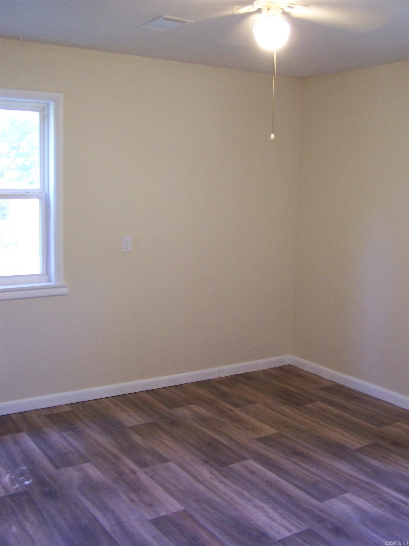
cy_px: 273
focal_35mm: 38
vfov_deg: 49.0
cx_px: 204
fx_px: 599
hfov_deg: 37.7
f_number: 2.8
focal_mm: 6.3
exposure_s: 1/13
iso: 140
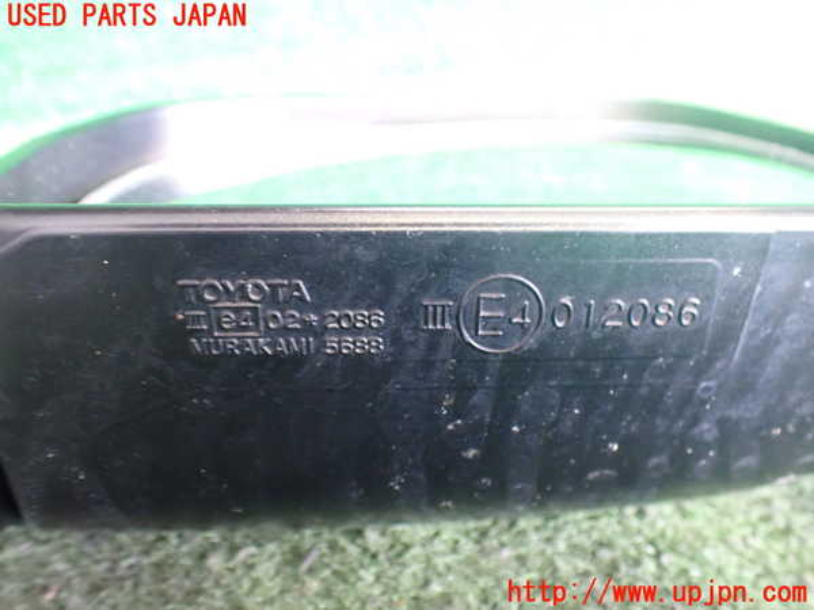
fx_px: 705
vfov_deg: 46.8
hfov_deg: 60.0
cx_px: 407
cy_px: 305
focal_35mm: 30
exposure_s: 1/30
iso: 800
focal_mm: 5.4
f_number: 2.3
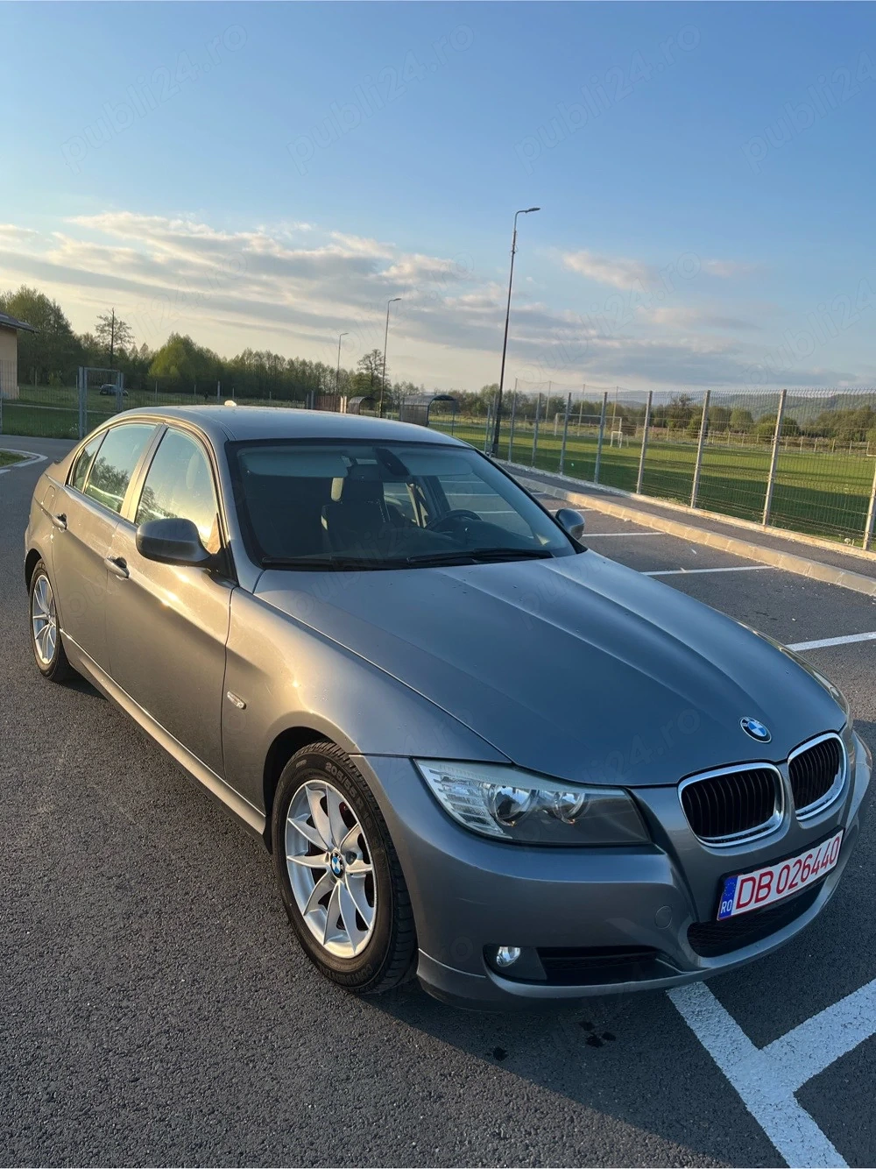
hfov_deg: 53.0
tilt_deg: -11.1
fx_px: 878
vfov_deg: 67.3
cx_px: 438
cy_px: 584
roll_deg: -3.5
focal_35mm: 26
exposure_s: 1/1600
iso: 50
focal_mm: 5.1
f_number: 1.6
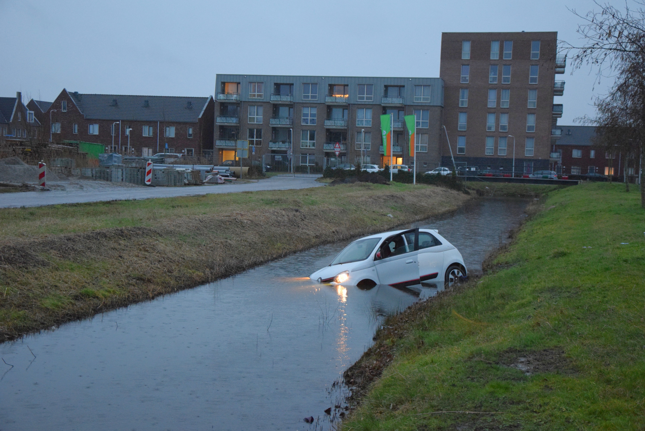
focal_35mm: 52
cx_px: 322
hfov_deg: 37.8
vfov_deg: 25.8
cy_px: 216
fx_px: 941
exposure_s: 1/60
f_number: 4.5
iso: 3200
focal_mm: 35
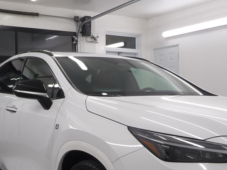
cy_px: 126
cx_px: 129
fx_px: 374
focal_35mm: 57
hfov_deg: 33.7
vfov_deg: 25.4
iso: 100
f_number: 3.3
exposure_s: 1/50
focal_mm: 4.7
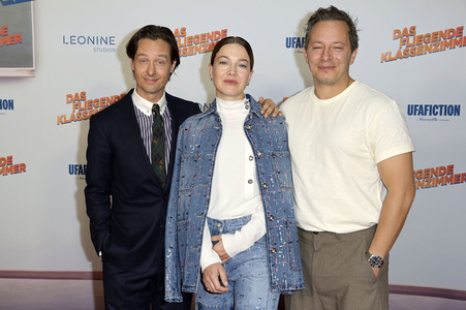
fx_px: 724
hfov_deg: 35.7
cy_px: 155
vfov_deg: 24.2
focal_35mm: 56
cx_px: 233
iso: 640
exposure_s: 1/250
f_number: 5.6
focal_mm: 56
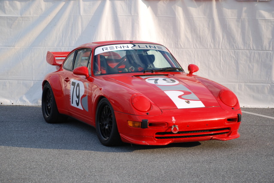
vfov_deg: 14.8
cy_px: 92
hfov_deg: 21.9
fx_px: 709
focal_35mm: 93
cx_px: 137
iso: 100
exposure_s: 1/160
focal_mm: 62
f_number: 5.3
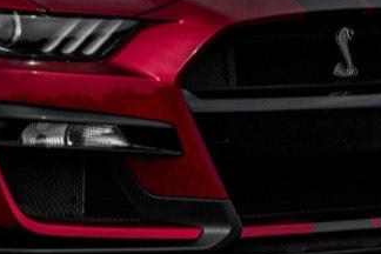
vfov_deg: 4.2
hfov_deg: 6.3
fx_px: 3429
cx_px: -222
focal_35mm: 324
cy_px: 46
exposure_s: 1/2000
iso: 125
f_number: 5.6
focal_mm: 50
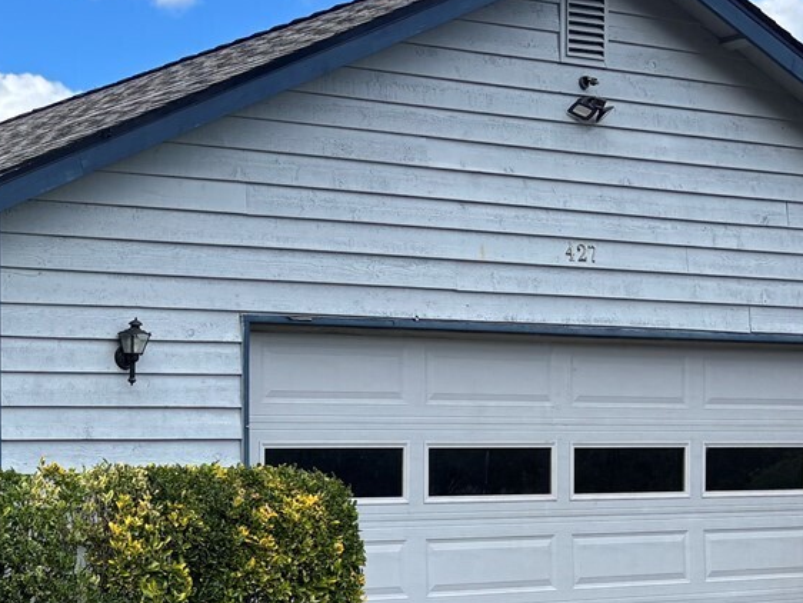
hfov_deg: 24.2
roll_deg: +0.4
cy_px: 527
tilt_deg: -1.8
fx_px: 1717
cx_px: -134
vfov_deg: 19.6
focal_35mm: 74
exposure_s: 1/927
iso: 50
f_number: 1.6
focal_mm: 5.96
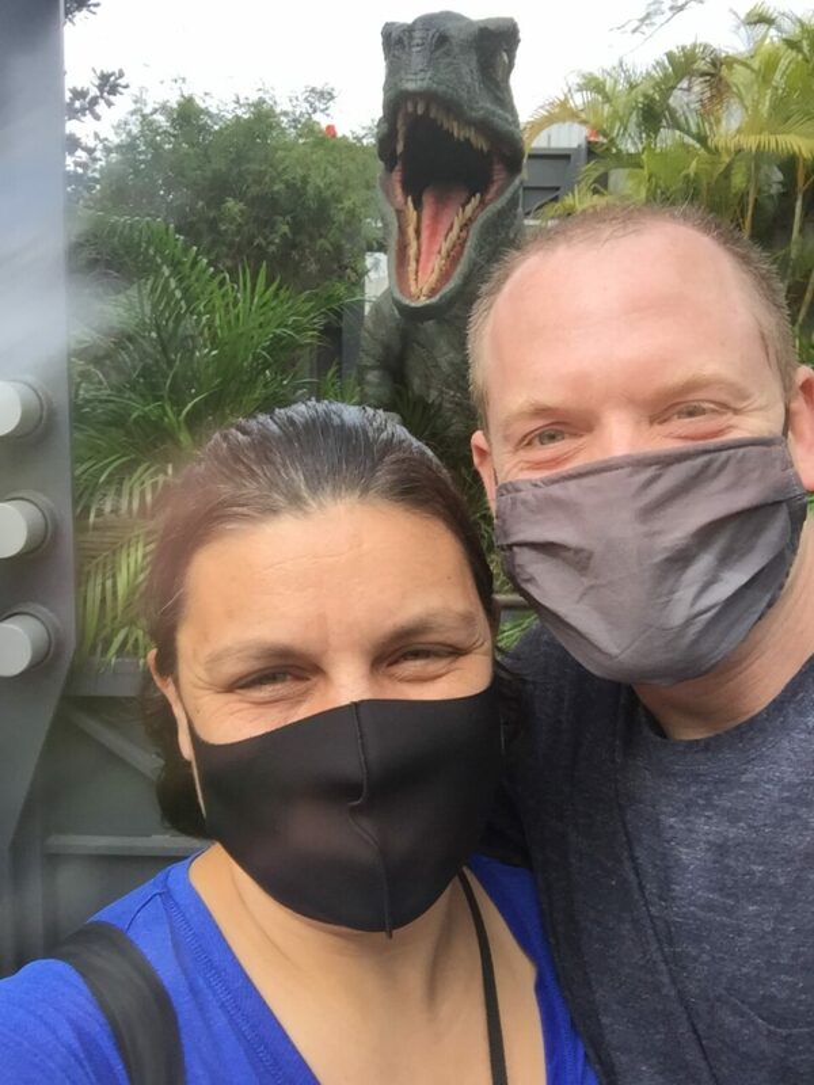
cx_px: 407
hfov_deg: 45.4
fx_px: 972
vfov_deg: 58.4
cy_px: 542
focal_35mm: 31
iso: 32
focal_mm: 2.65
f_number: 2.2
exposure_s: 1/169
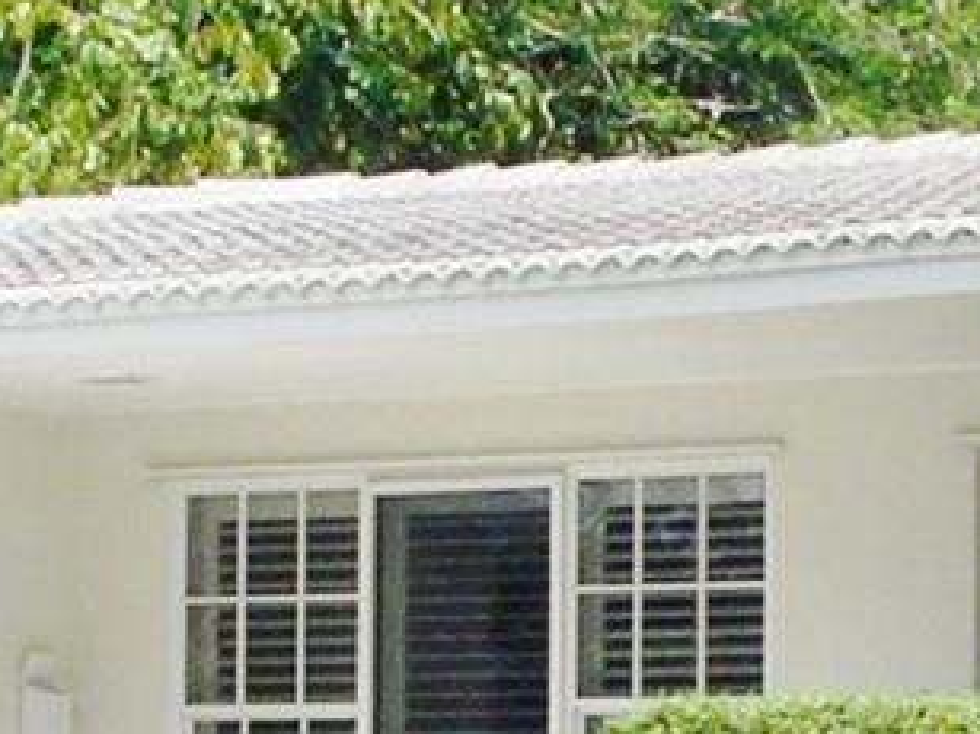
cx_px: 1018
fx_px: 5462
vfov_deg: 7.6
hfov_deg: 10.2
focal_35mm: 193
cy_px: 941
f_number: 6.9
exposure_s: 1/160
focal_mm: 5.7
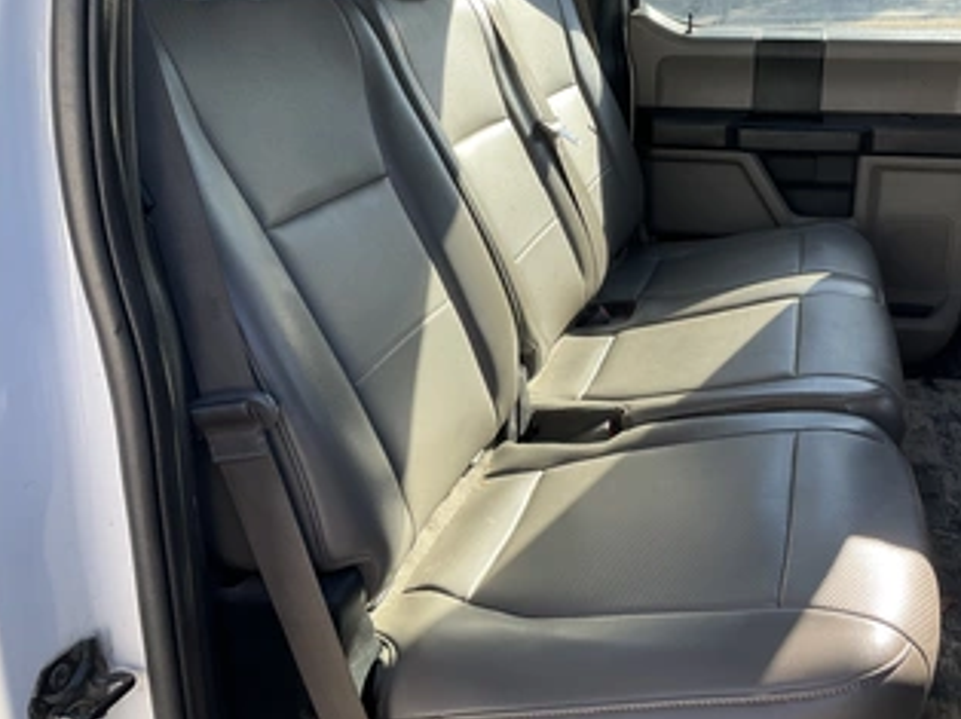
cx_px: 578
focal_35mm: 37
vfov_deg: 38.4
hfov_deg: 49.8
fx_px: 1026
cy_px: 278
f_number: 1.8
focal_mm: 3
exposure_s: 1/273
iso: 25
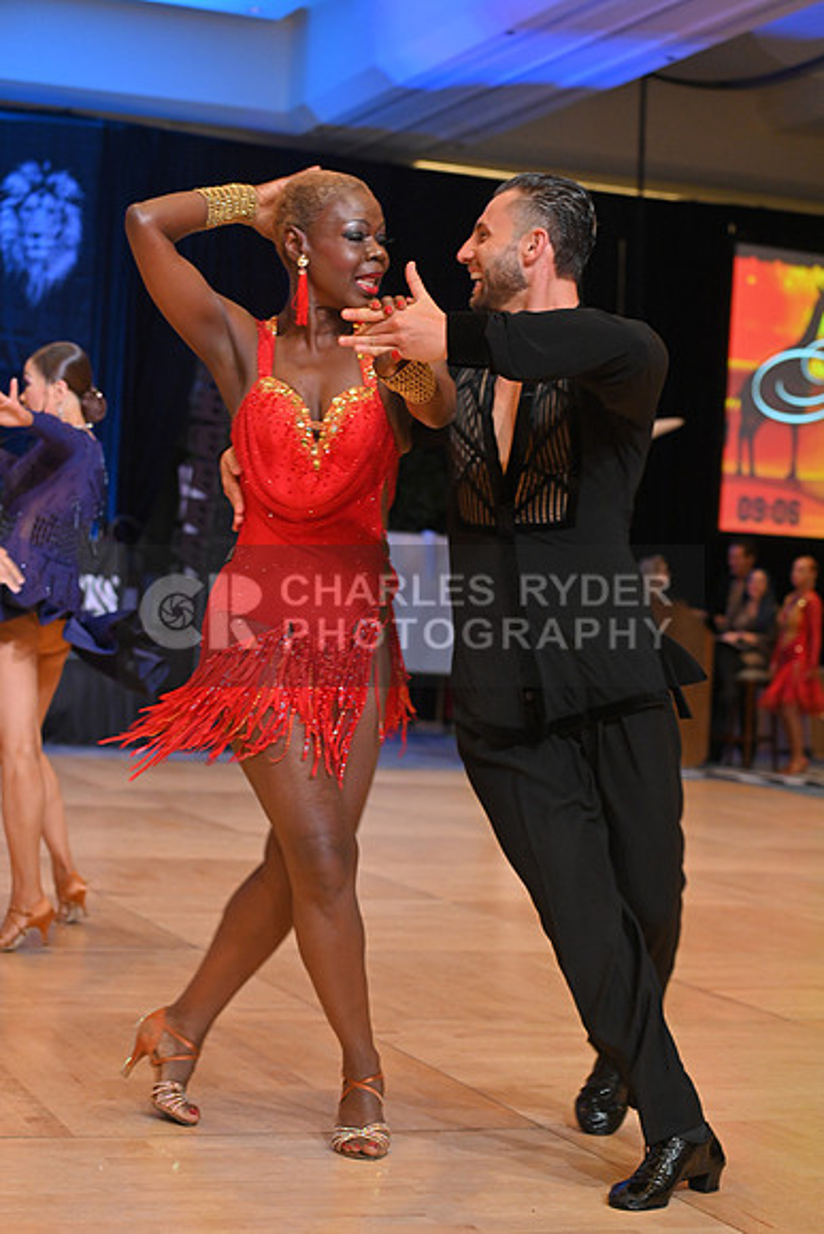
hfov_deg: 19.5
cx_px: 412
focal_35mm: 70
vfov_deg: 28.8
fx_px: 2402
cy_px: 617
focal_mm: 70
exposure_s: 1/250
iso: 2000
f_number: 5
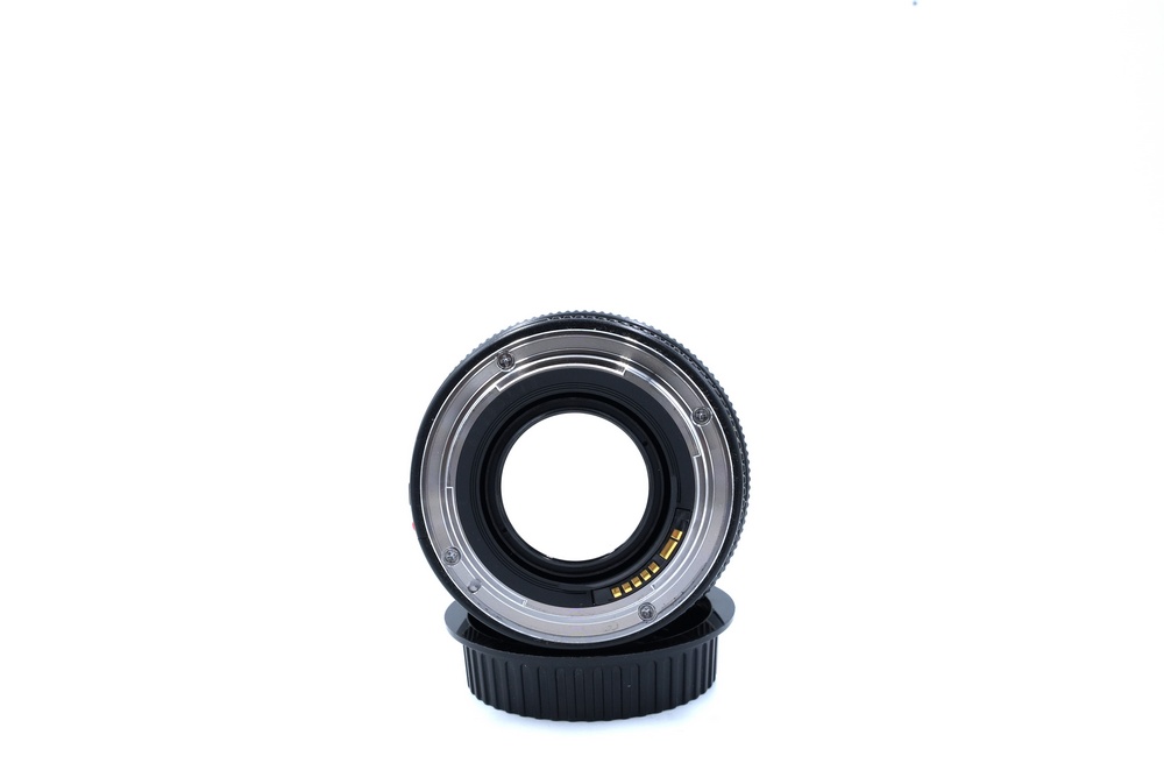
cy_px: 388
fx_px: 1778
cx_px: 582
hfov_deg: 36.2
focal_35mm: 55
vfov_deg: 24.6
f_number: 14
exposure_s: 1/125
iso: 800
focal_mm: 55
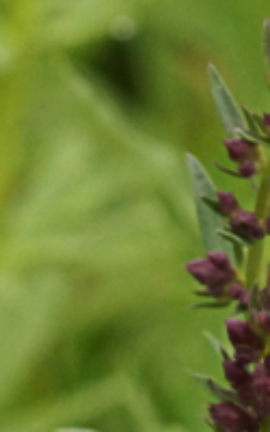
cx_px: 356
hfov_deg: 1.4
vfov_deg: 2.3
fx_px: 10784
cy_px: 819
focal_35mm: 916
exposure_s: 1/160
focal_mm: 100
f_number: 8
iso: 1000
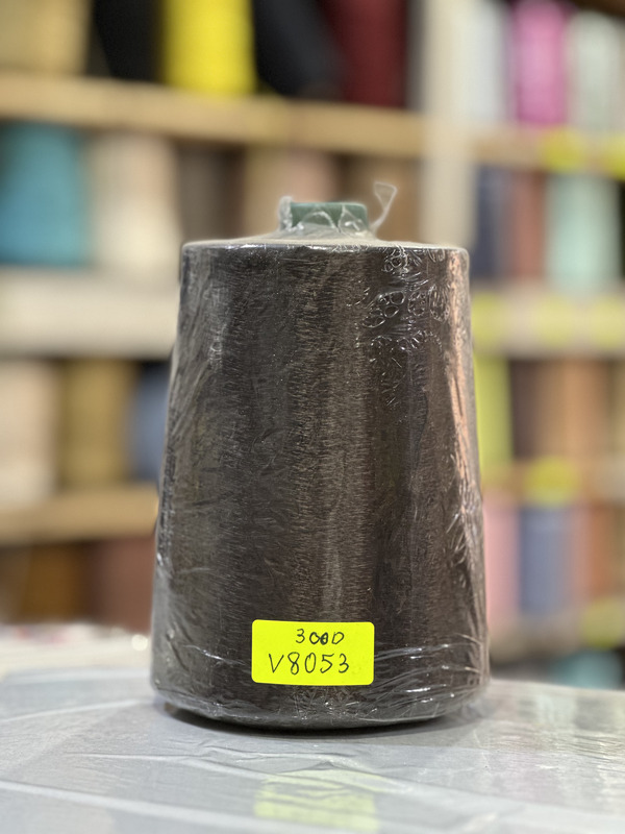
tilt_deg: -1.6
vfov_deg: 25.3
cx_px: 312
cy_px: 417
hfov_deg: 19.1
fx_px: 1854
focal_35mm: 77
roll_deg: -0.9
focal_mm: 9
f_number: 2.8
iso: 250
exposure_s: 1/33
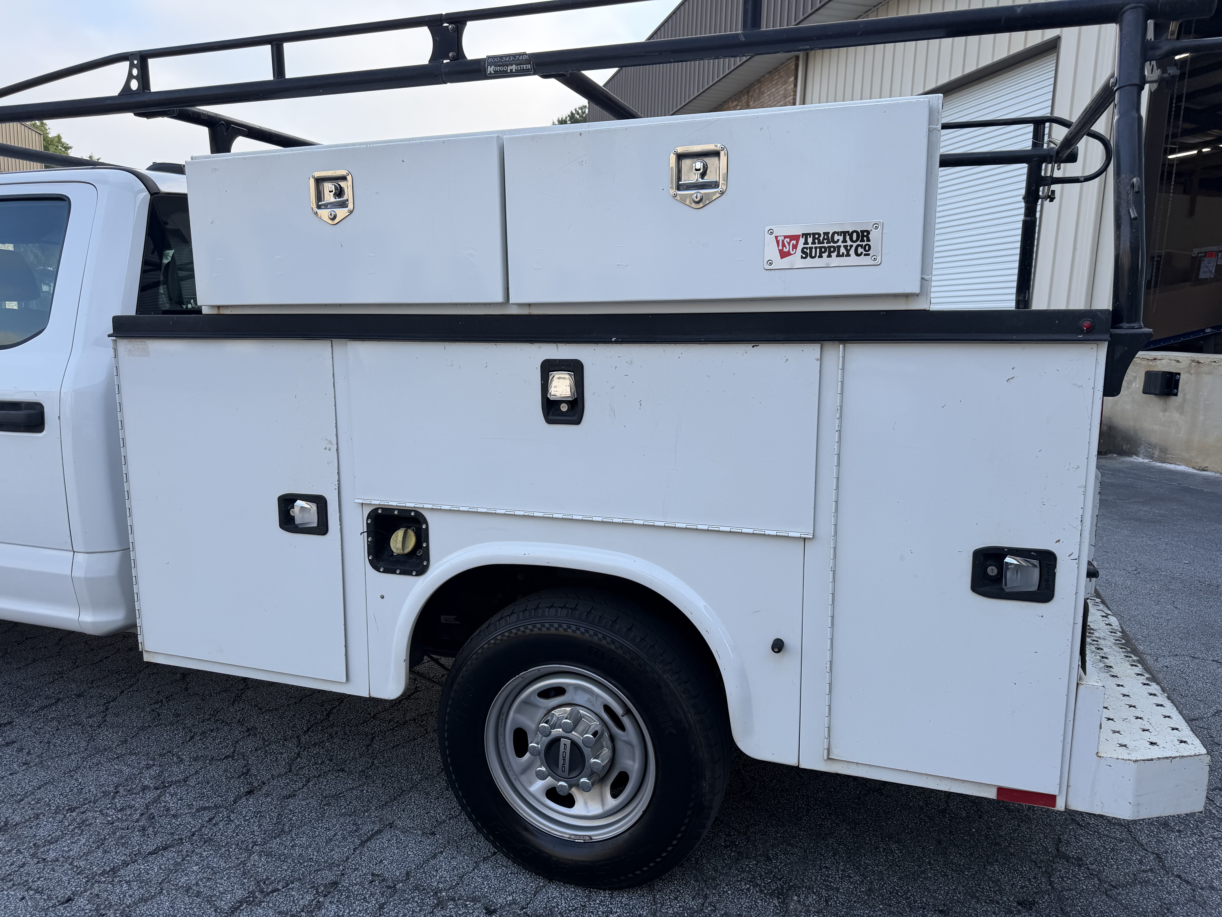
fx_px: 847
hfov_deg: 71.6
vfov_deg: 56.8
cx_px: 611
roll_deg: -1.5
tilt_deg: -9.3
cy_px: 458
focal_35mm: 24
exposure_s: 1/1271
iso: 80
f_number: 1.78
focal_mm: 6.76
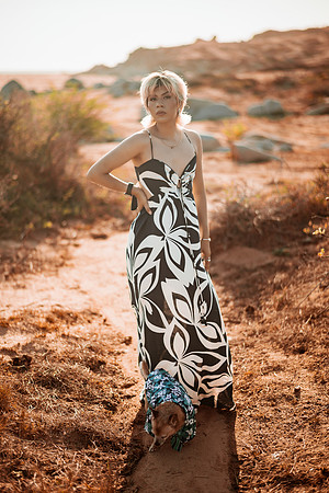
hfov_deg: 23.4
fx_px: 795
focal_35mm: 58
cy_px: 246
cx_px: 164
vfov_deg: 34.5
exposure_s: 1/5000
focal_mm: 58
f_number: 1.4
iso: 100
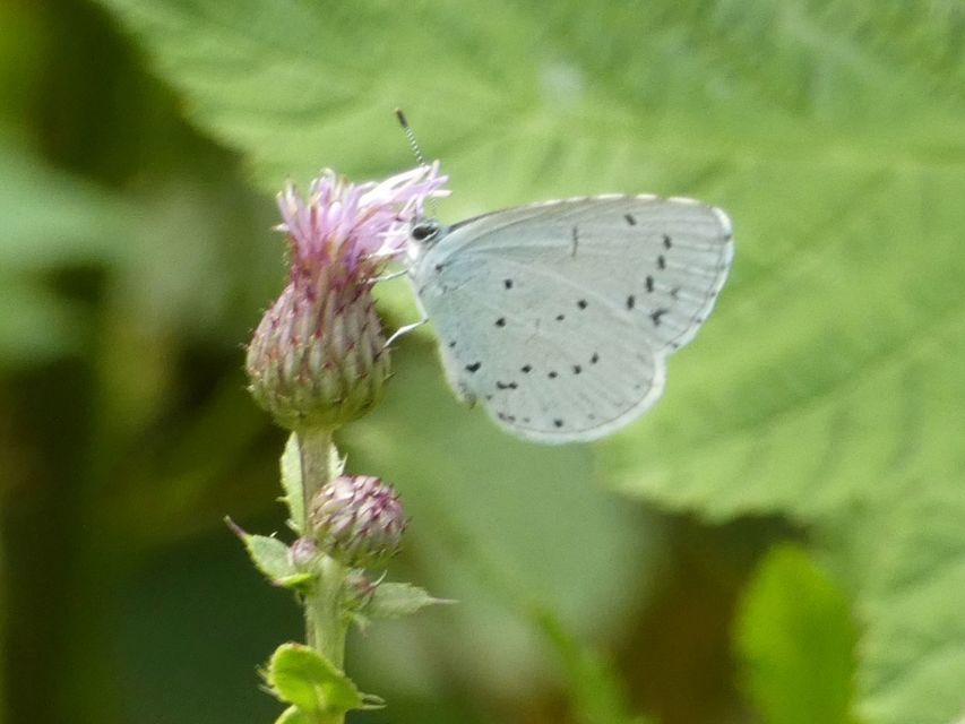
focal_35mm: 309
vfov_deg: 4.8
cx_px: 482
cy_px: 362
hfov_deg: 6.4
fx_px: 8615
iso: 250
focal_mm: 55.4
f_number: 5.6
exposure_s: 1/80
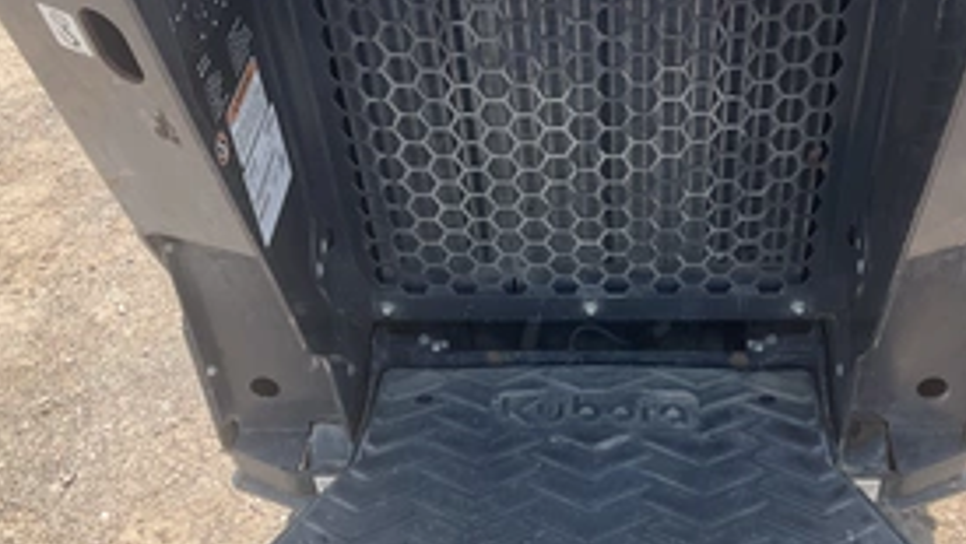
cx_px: 583
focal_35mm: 46
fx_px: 1179
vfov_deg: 25.9
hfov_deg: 44.3
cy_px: 351
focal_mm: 3
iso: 25
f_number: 1.8
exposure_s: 1/540
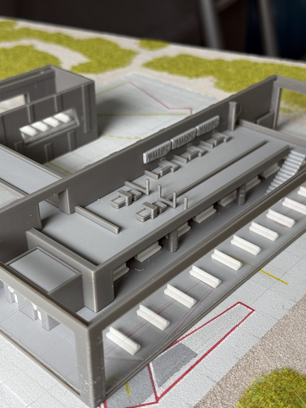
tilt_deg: -31.0
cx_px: 153
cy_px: 204
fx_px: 566
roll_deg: -0.3
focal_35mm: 48
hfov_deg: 30.3
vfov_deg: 39.7
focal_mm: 6.76
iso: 100
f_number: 1.78
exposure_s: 1/61
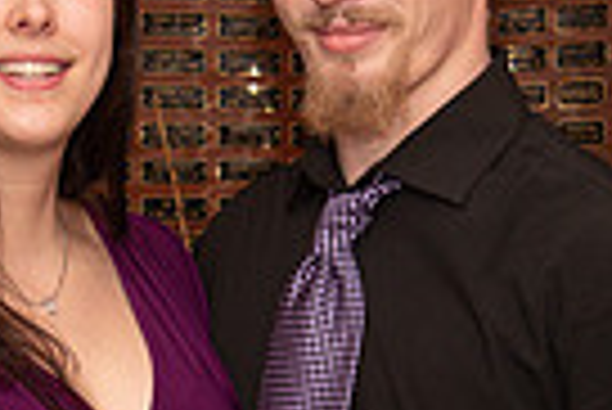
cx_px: 230
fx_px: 3182
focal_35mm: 187
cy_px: 417
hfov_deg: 11.0
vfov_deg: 7.3
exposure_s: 1/200
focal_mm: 44
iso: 800
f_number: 4
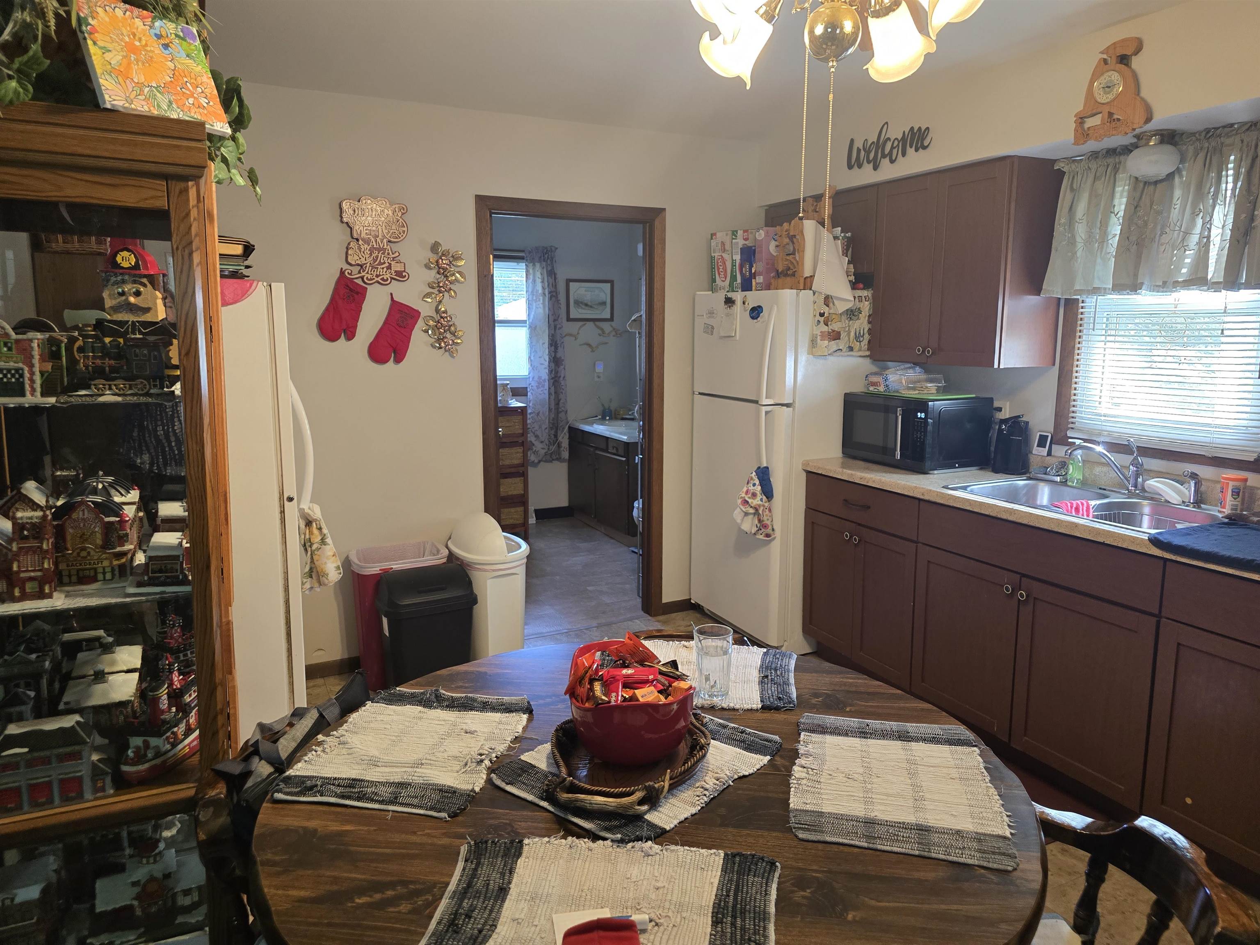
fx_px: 837
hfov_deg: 73.9
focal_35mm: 23
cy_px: 472
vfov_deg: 58.9
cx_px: 630
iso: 400
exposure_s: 1/120
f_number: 1.7
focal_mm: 6.3
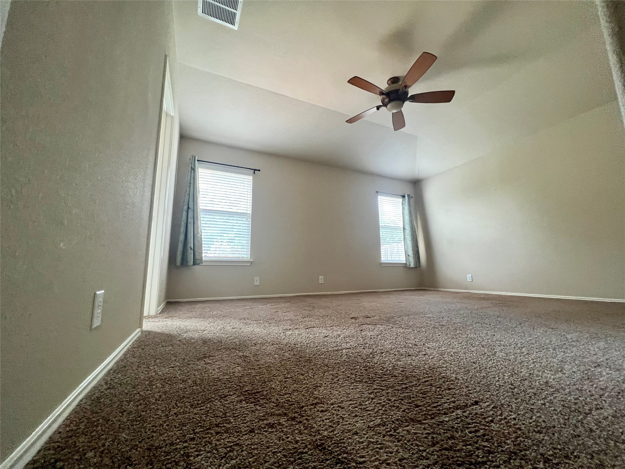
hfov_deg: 106.2
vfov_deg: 89.9
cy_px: 234
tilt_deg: +7.8
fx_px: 235
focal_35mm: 13
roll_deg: +0.2
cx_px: 312
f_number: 1.8
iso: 250
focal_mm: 1.57
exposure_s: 1/60
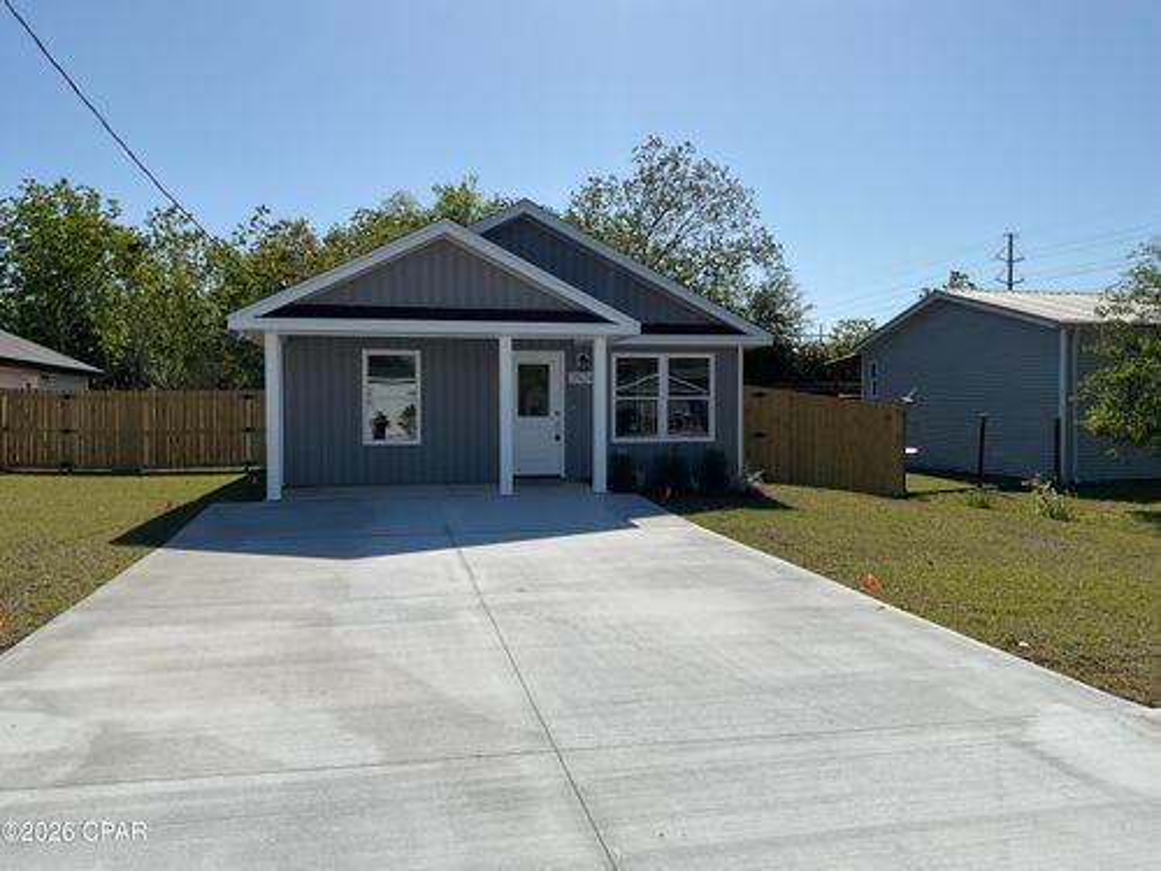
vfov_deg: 48.2
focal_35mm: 29
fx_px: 973
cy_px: 436
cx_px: 580
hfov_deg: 61.7
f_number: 1.8
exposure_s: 1/3788
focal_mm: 3
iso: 16
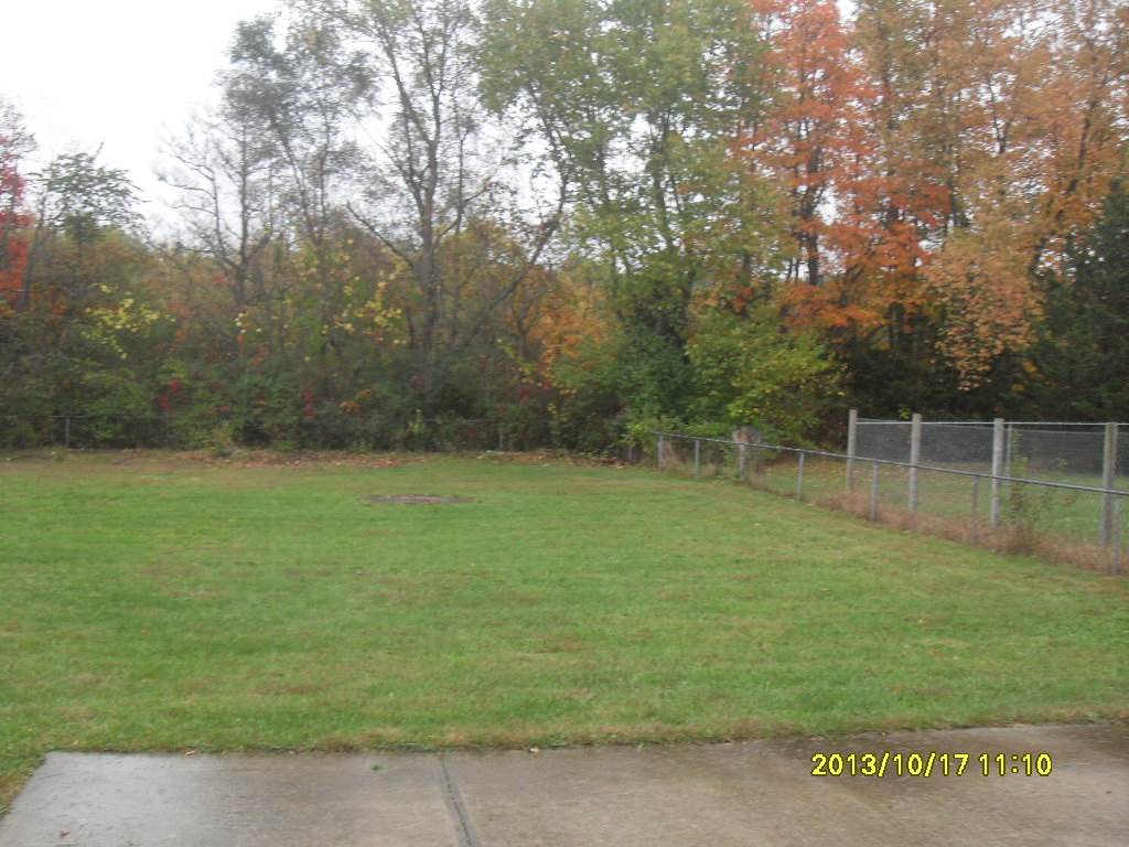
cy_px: 424
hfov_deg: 50.1
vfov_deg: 38.7
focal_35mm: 37
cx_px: 564
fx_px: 1207
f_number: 2.8
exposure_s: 1/90
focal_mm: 6.3
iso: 80
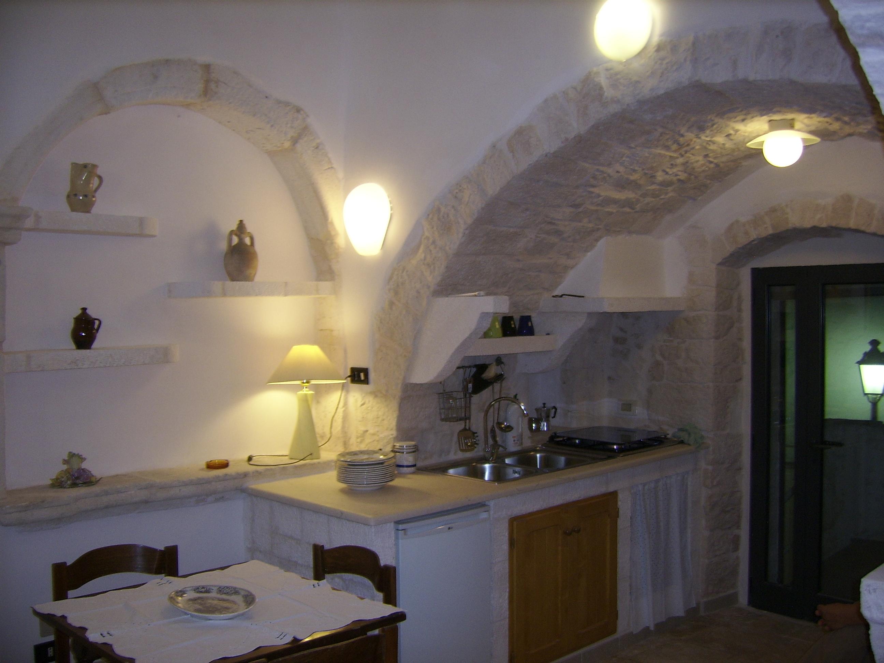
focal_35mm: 35
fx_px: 894
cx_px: 442
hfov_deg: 52.6
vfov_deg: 40.7
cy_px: 332
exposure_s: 1/30
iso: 100
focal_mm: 5.95
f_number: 2.8
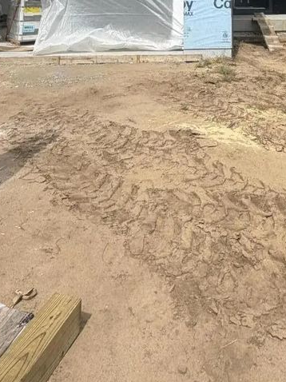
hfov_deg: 35.3
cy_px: -56
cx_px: 205
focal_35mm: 40
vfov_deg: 37.6
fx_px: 441
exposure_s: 1/970
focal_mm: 2.22
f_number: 2.2
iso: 25
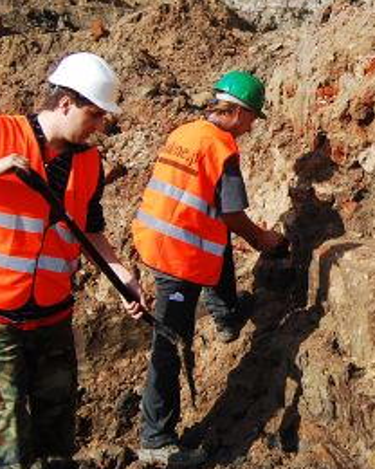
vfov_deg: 24.4
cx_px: 415
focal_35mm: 78
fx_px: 1082
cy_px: 179
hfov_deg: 18.9
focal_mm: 18
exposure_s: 1/640
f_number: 4
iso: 100
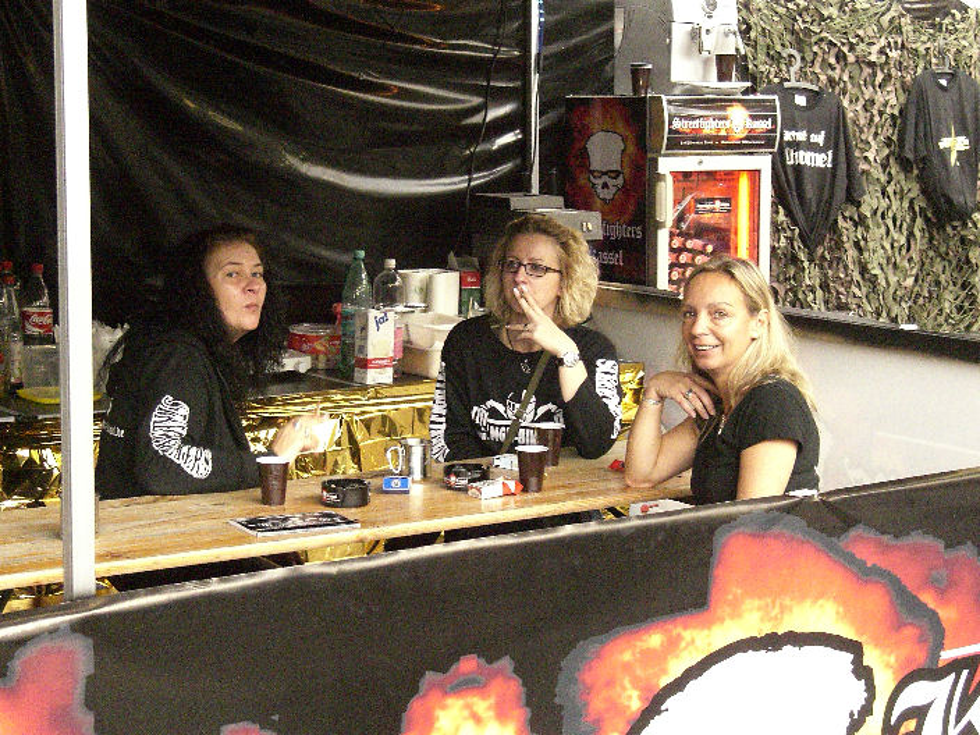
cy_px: 368
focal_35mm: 68
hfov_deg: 28.6
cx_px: 490
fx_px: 1925
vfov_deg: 21.6
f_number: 4.1
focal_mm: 11.34
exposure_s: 1/50
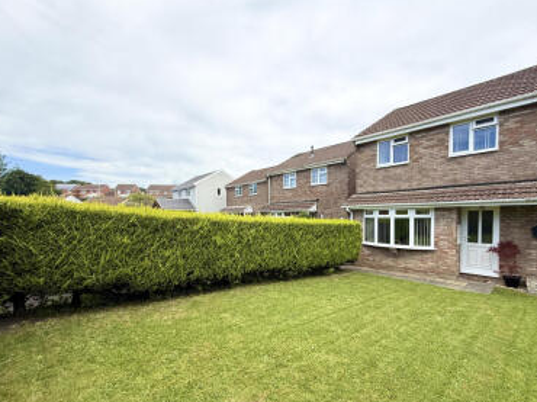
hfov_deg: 94.2
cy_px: 224
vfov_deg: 77.7
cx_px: 297
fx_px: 248
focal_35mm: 16
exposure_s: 1/1285
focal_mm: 2.22
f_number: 2.2
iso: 64
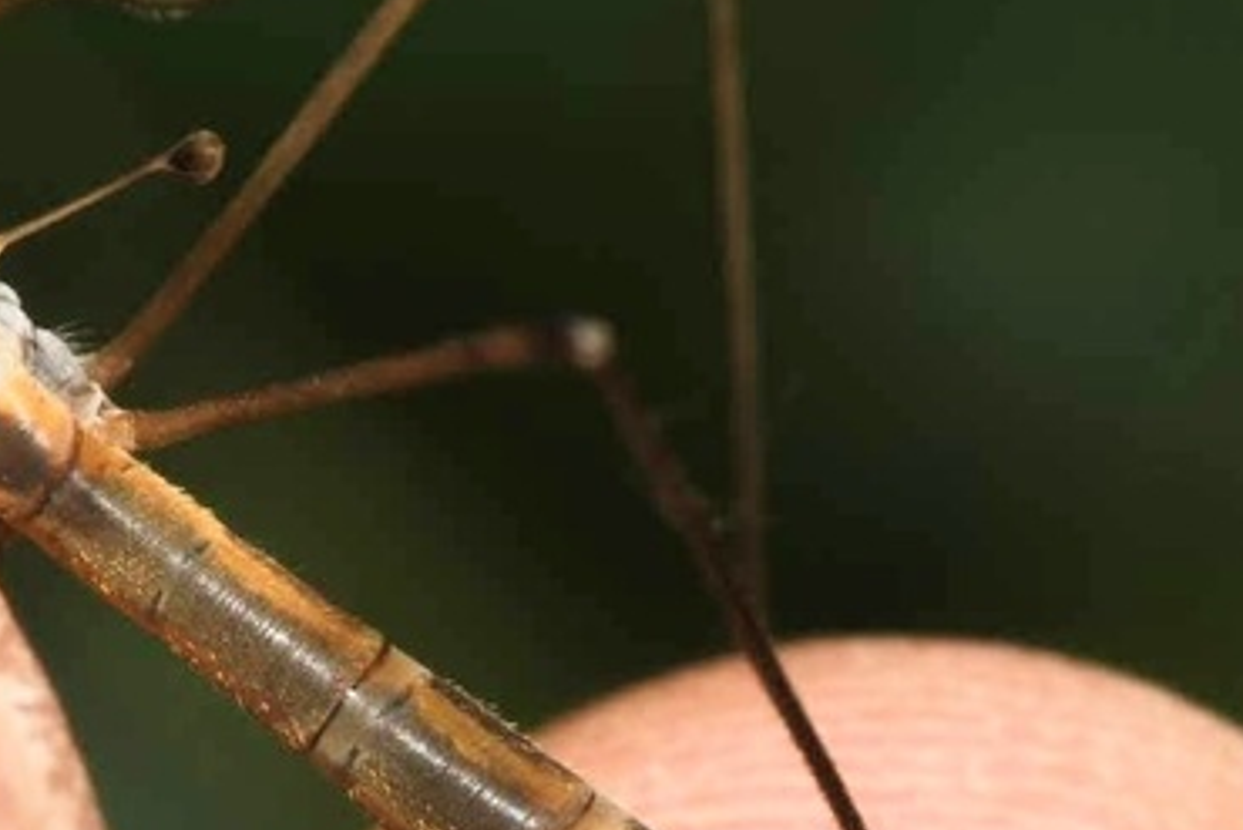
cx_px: 648
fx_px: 14102
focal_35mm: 408
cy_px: 874
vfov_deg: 3.4
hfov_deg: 5.0
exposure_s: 1/60
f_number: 29
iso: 100
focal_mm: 105
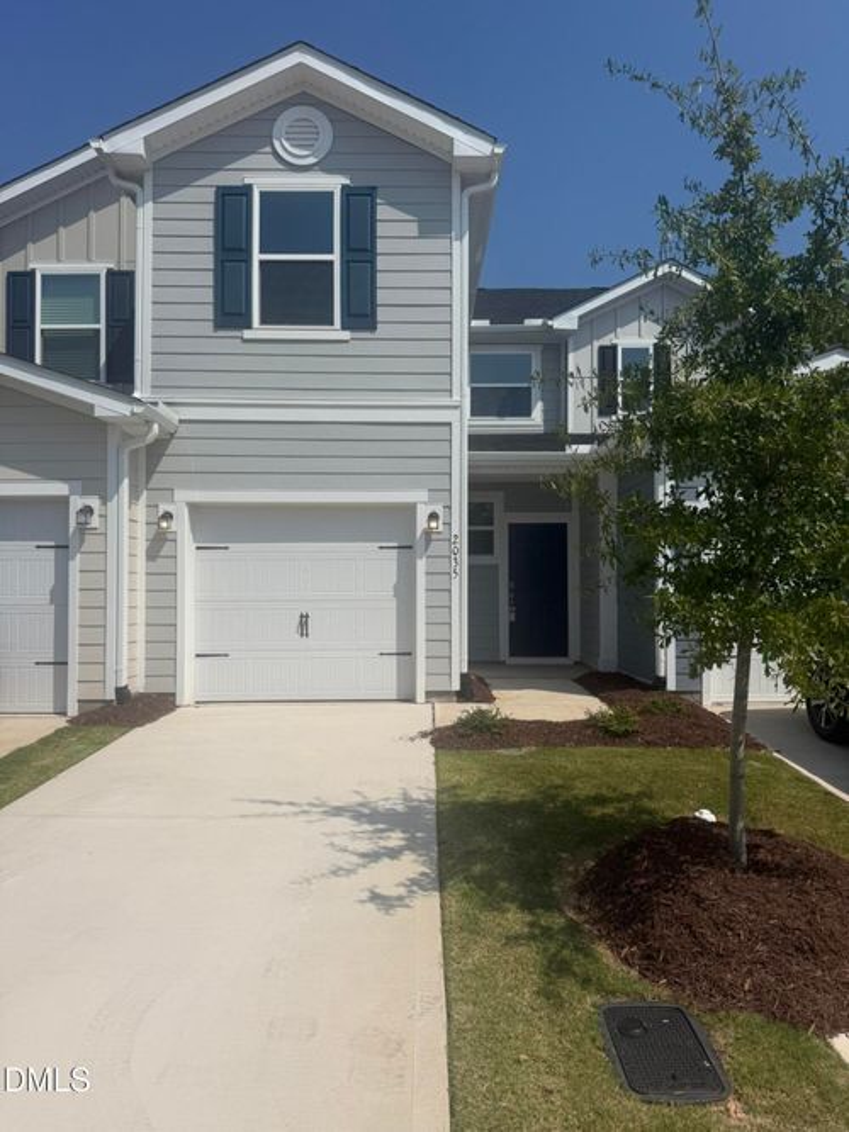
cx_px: 424
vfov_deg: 71.6
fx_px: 785
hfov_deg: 56.8
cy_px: 566
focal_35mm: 24
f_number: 1.78
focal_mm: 6.76
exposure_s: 1/14286
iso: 80
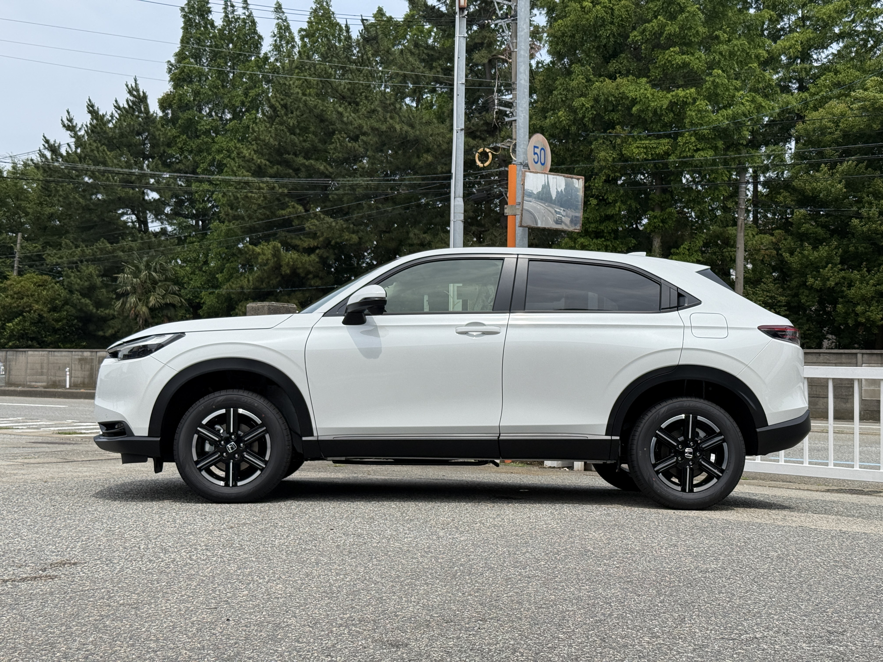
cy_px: 331
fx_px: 1224
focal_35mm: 48
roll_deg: -2.3
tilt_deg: +1.7
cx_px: 442
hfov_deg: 39.7
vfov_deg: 30.3
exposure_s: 1/6024
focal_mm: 6.76
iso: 80
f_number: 1.78
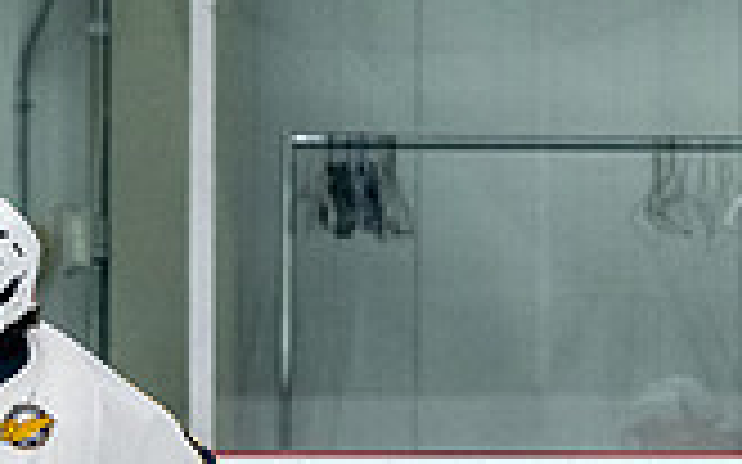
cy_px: 616
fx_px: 11543
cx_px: 51
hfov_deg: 3.7
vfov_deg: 2.3
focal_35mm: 571
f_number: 2.8
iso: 3200
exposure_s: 1/800
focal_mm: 105
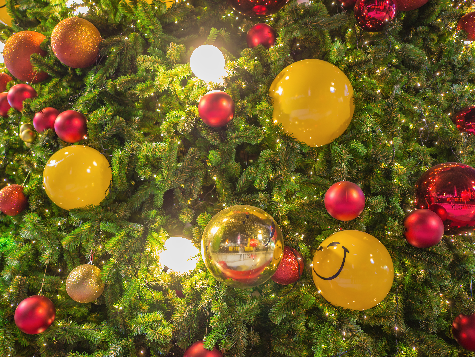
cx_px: 239
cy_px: 179
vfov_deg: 45.5
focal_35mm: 31
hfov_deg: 58.3
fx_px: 426
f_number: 1.7
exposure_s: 1/30
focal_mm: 15
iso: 200
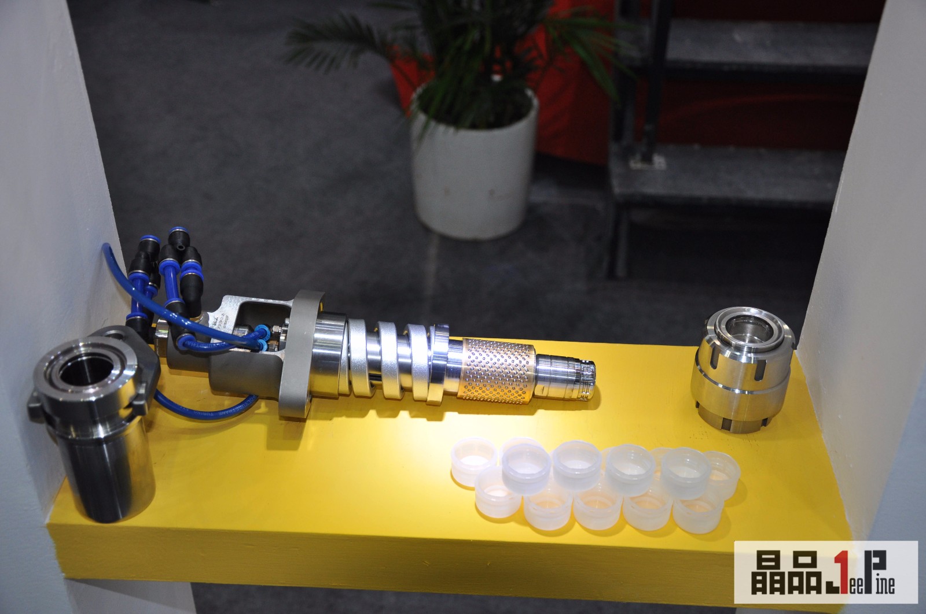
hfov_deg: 43.7
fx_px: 1156
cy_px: 307
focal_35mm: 45
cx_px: 463
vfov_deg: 29.8
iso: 400
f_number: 4.2
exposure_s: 1/160
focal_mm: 30
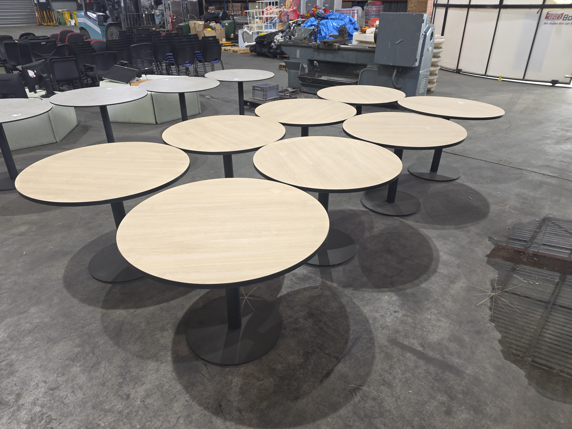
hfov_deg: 73.9
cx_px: 286
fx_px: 380
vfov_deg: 58.9
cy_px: 214
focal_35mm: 23
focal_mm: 6.3
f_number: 1.7
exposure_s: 1/25
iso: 100
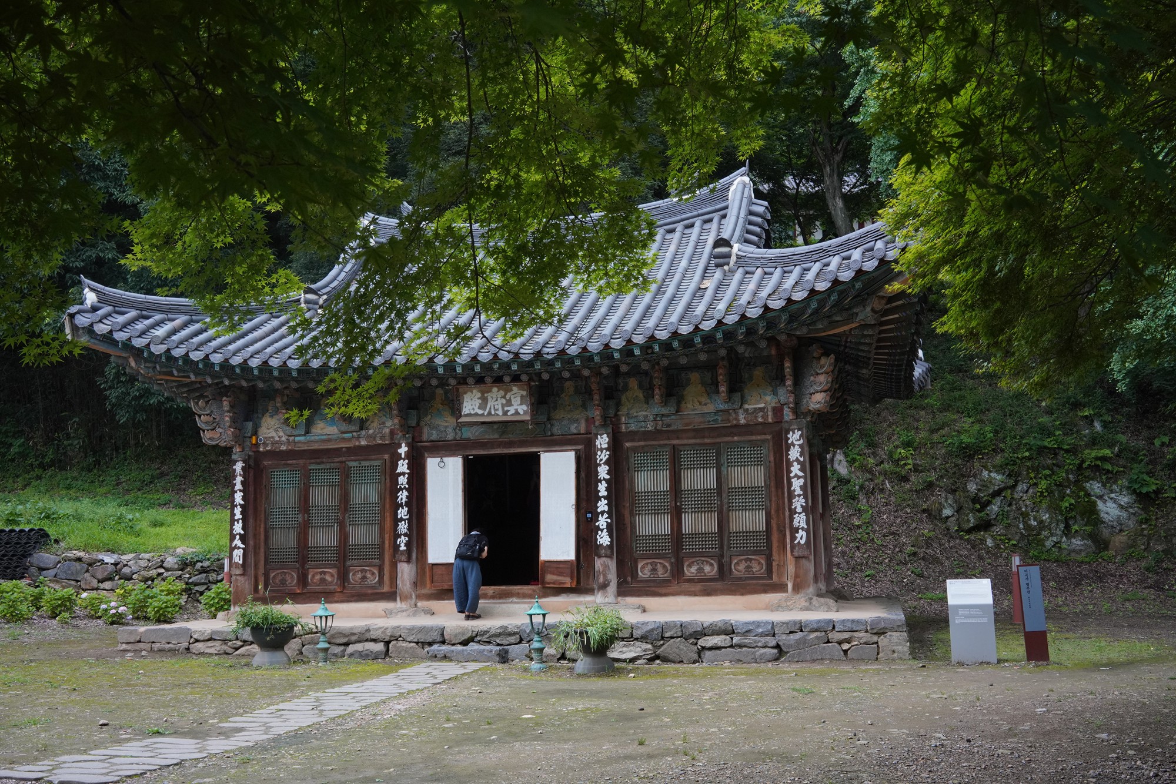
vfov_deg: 37.9
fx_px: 1143
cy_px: 392
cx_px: 588
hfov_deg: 54.4
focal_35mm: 35
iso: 1600
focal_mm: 35
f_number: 14
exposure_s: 1/100
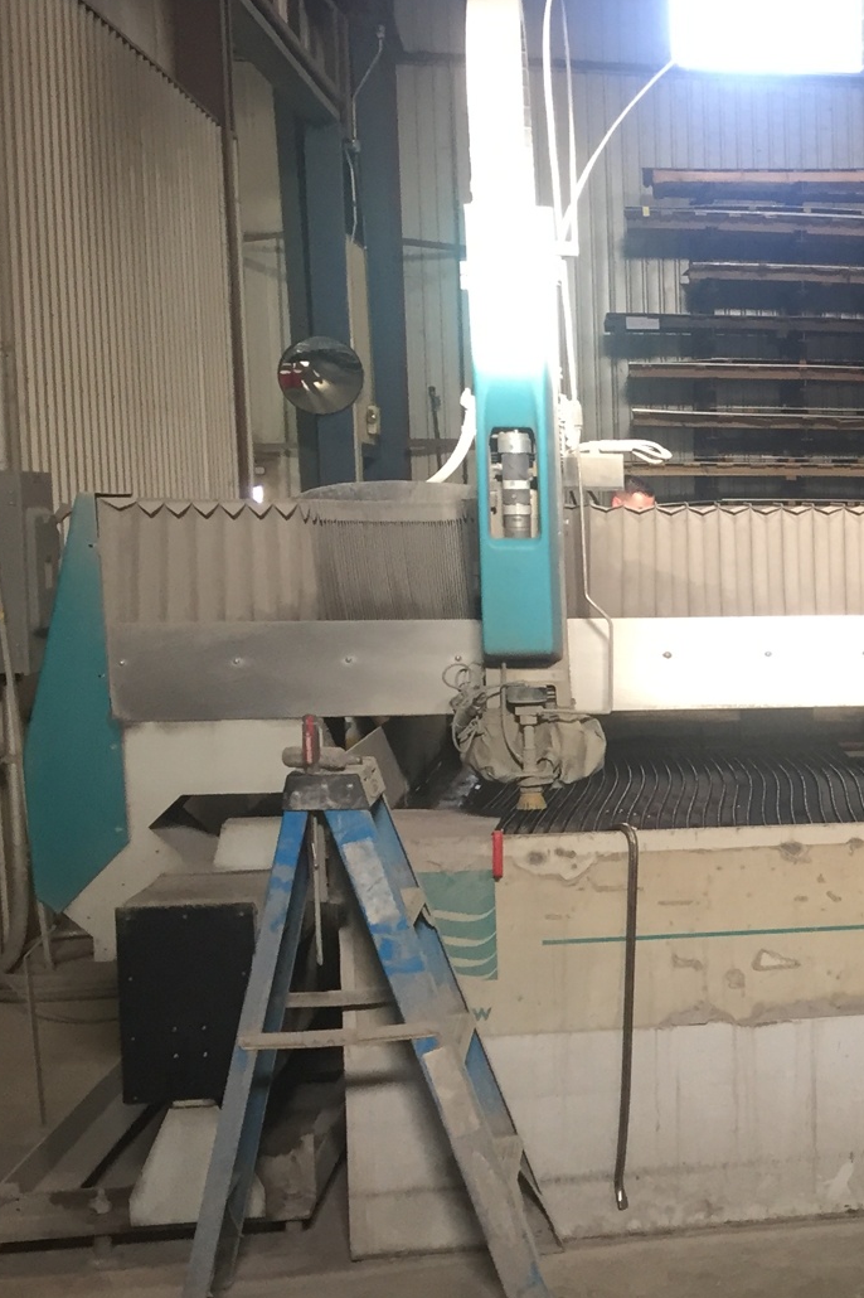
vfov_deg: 33.4
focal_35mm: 60
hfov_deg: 20.0
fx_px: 2161
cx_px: 1233
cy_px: 740
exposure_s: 1/30
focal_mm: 4.15
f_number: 2.2
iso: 80
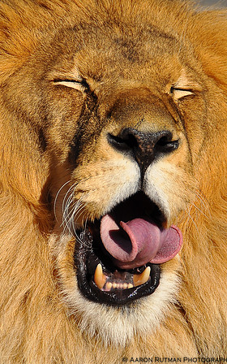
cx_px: 115
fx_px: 3039
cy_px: 182
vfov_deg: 6.8
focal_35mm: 307
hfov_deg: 4.3
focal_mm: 200
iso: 200
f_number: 5.6
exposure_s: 1/1600
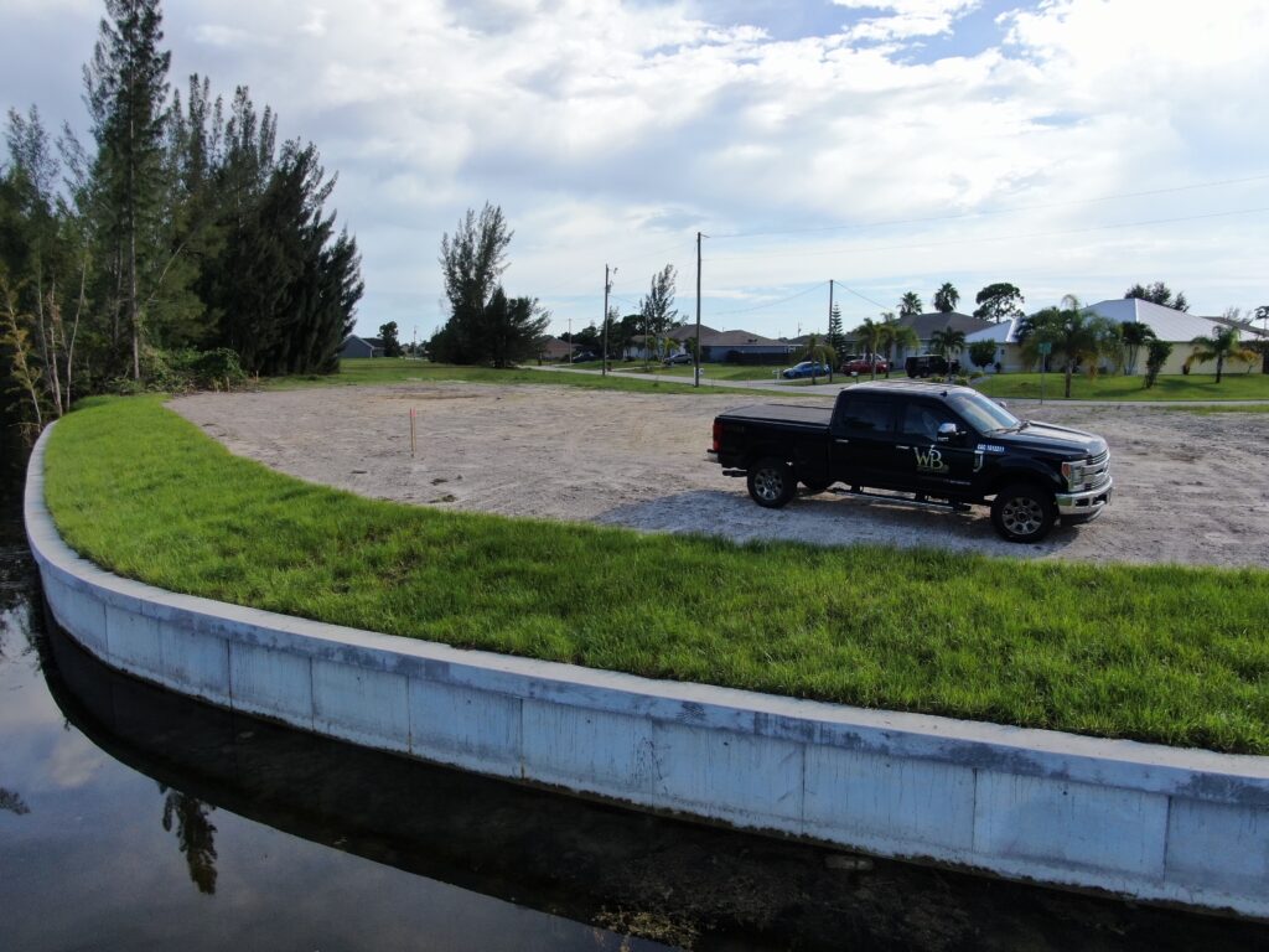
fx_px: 880
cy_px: 476
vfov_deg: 56.8
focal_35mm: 24
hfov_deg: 71.6
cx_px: 634
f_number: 2.8
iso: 100
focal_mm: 4.39
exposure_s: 1/1250
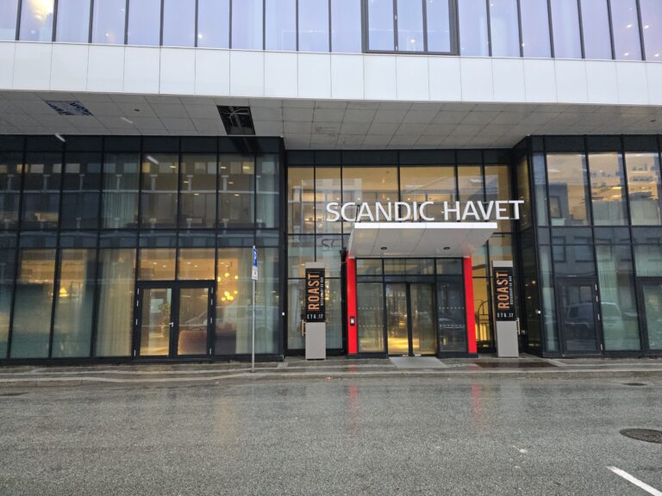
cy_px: 248
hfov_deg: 73.9
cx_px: 331
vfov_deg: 58.9
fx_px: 440
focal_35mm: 23
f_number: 1.7
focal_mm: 6.3
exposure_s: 1/100
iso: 400
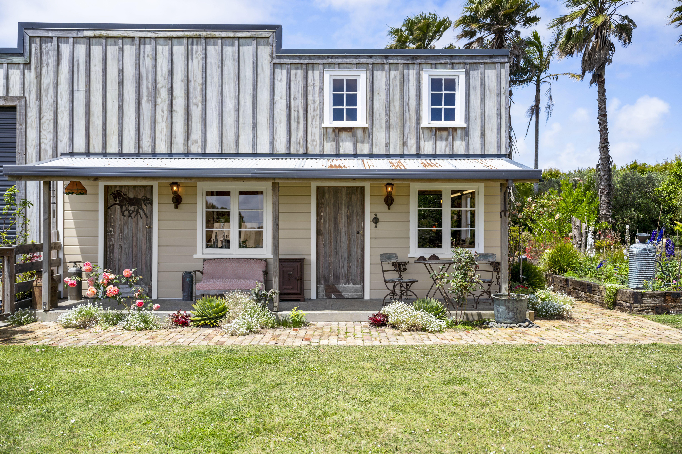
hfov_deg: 58.7
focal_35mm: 32
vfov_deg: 41.1
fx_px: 606
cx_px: 341
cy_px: 227
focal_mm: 32
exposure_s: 1/1600
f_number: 2.8
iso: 100
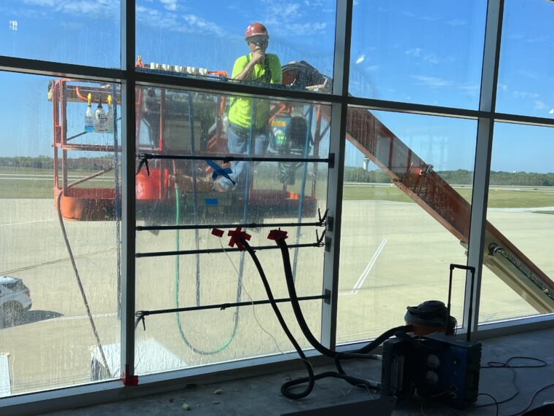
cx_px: 258
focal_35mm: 35
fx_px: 560
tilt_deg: -6.9
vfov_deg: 40.6
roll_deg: -2.1
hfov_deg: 52.6
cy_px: 238
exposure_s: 1/2165
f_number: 1.5
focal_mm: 5.7
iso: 50
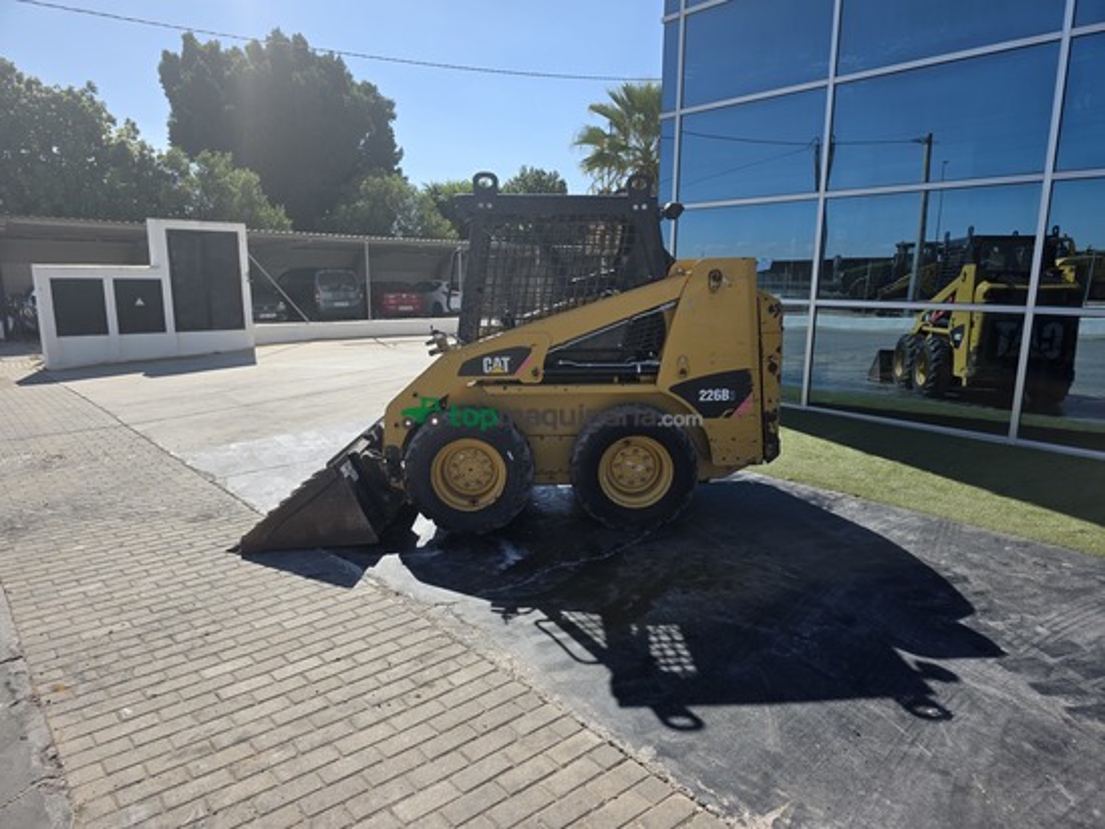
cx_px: 552
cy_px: 414
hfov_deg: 73.9
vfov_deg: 58.9
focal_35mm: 23
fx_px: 734
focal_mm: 6.3
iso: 80
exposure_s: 1/5608
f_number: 1.7
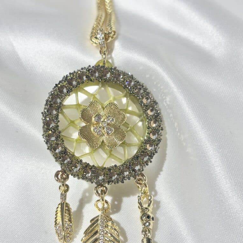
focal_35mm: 62
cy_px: 148
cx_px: 122
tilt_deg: -49.3
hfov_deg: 27.7
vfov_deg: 27.6
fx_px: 492
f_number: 1.6
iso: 32
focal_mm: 5.96
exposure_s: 1/228
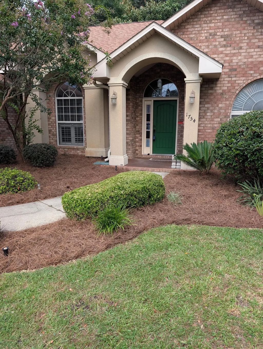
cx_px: 132
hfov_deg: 56.9
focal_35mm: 24
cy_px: 174
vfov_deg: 71.5
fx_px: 243
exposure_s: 1/175
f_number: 1.68
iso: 46
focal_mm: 6.9
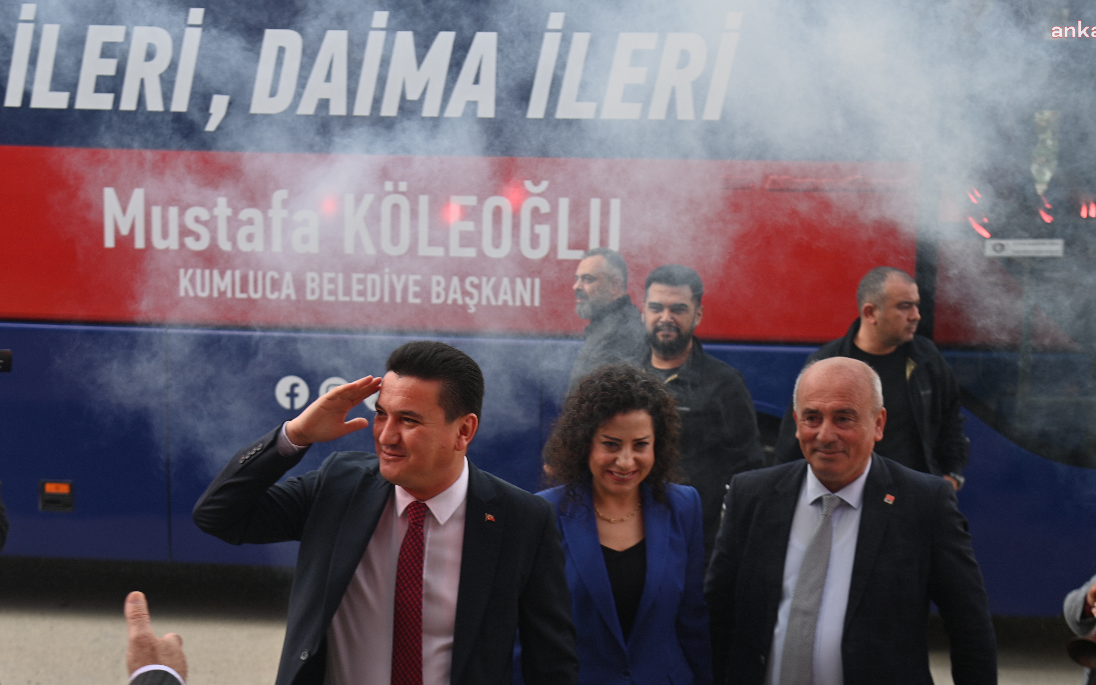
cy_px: 401
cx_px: 496
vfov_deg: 21.3
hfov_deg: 33.5
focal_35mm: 61
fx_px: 1822
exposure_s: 1/320
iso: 100
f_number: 5
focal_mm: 48
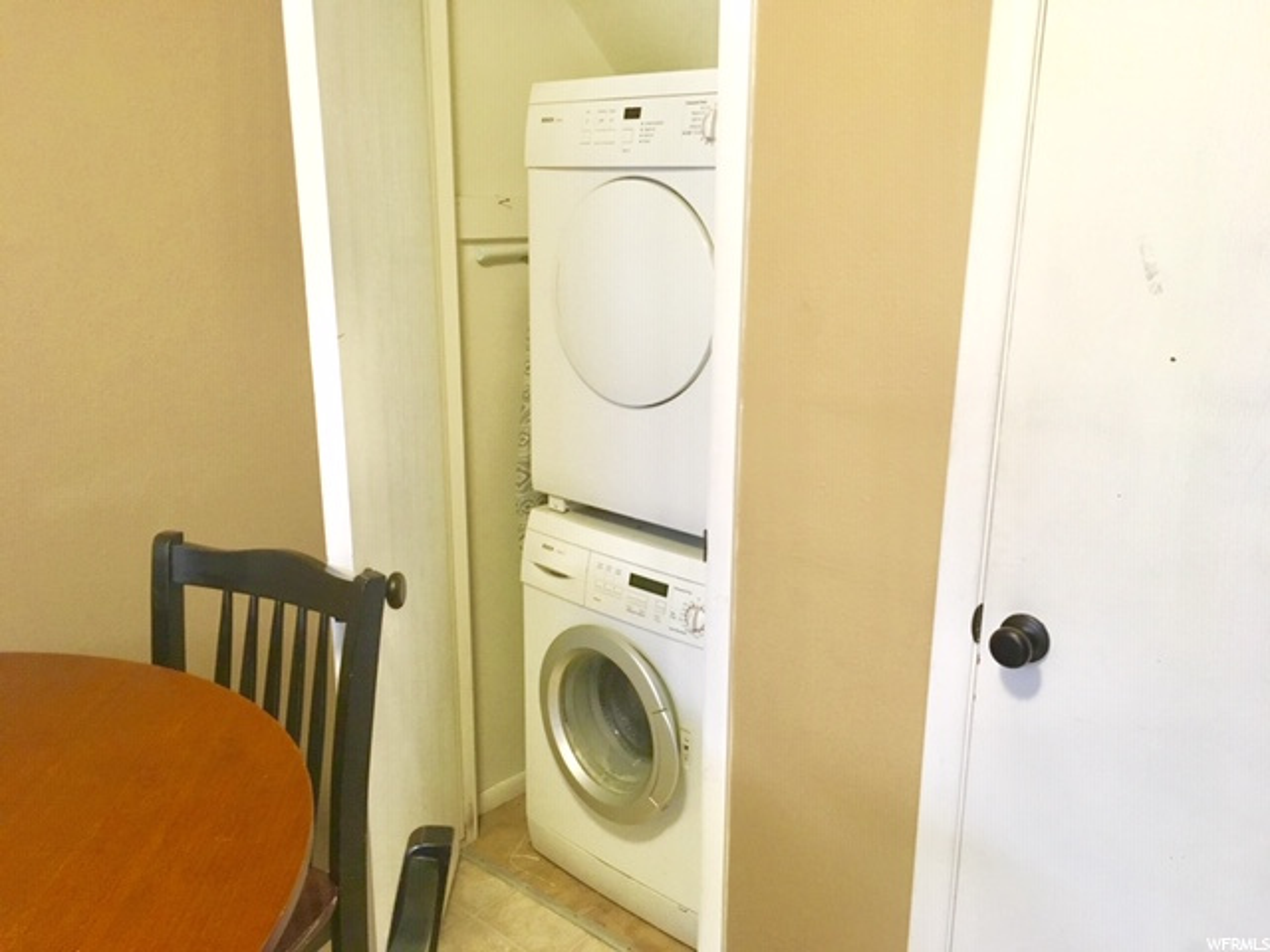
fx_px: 1064
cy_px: 476
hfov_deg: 61.7
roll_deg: +0.3
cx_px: 635
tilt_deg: -15.4
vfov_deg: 48.2
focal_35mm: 29
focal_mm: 4.15
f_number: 2.2
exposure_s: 1/17
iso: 200
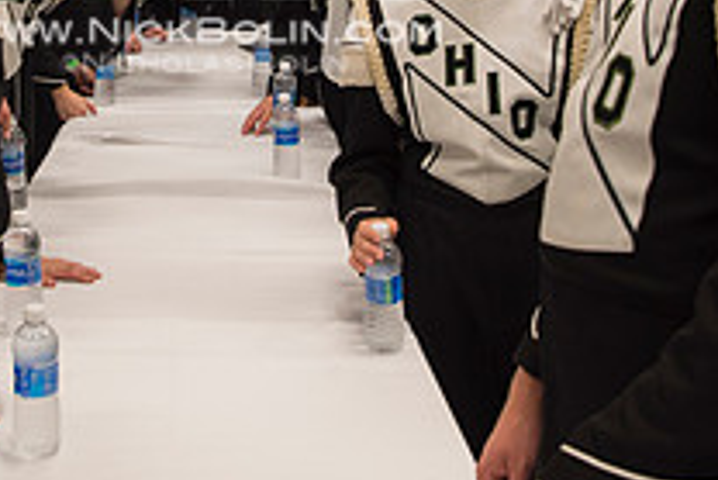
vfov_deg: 19.2
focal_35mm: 67
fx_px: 1337
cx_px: 204
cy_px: -92
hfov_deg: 29.7
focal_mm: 24
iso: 400
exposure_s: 1/50
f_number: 5
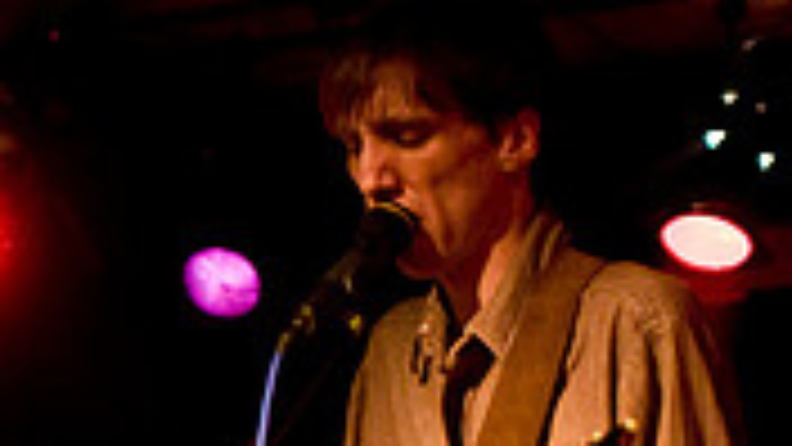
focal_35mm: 155
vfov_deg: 7.8
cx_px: -135
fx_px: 3255
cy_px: 475
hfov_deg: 13.5
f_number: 1.8
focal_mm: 30
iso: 1000
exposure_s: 1/50
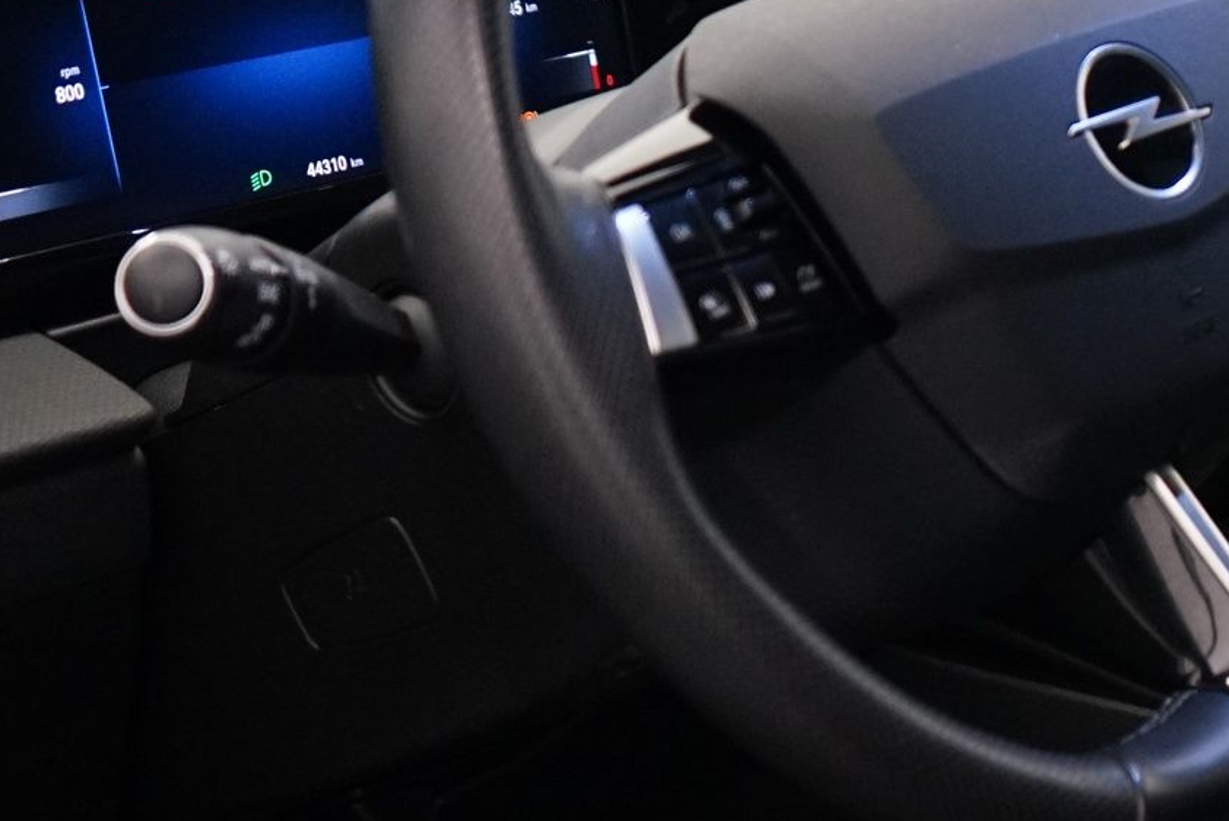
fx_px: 3142
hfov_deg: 20.5
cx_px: 1525
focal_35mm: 92
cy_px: 381
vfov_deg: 14.9
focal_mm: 31
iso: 3200
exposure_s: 1/160
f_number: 3.5
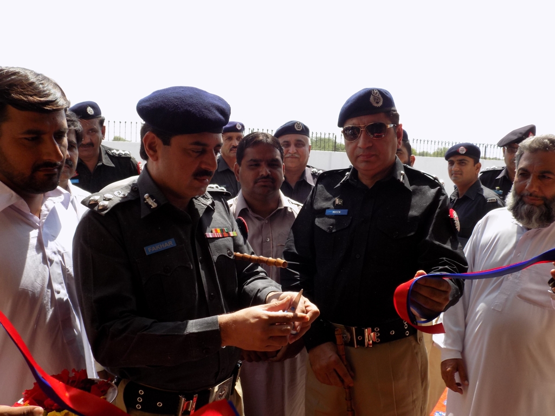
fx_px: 481
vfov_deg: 46.8
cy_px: 208
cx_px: 278
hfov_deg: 60.0
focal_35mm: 30
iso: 80
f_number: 3.3
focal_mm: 5.3
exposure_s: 1/500
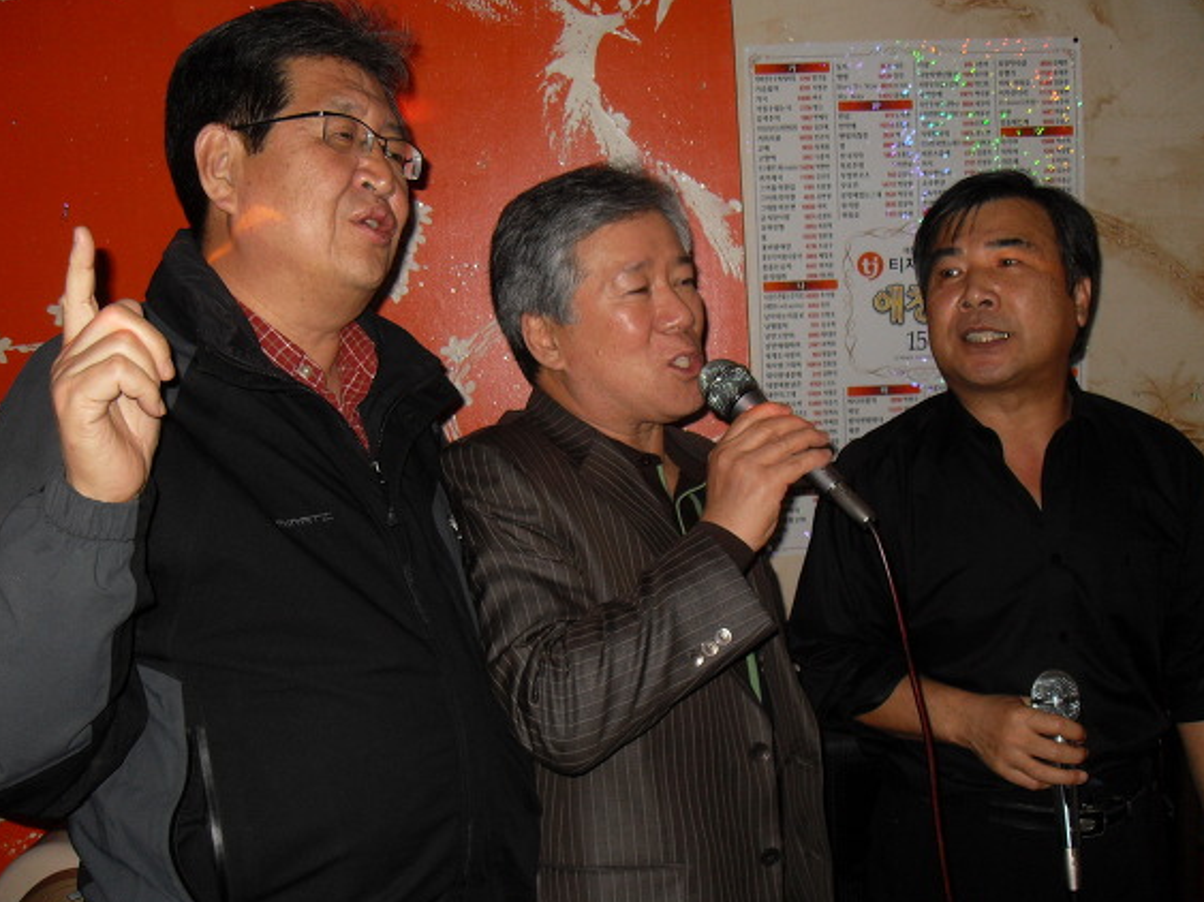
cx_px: 609
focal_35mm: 38
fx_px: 1321
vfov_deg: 37.7
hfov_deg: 49.0
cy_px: 450
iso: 100
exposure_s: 1/45
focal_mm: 6.3
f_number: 2.8
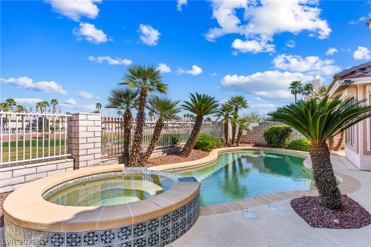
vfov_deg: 67.4
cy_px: 124
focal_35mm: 18
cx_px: 186
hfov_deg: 90.0
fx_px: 185
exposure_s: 1/8000
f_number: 8
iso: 400
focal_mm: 18
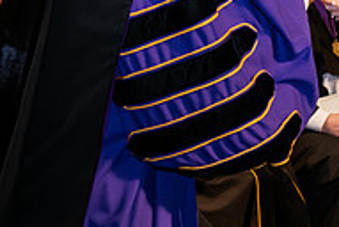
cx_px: 300
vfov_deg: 7.3
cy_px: -59
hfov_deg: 10.9
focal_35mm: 188
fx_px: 1773
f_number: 6.3
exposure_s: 1/200
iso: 1600
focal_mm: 62
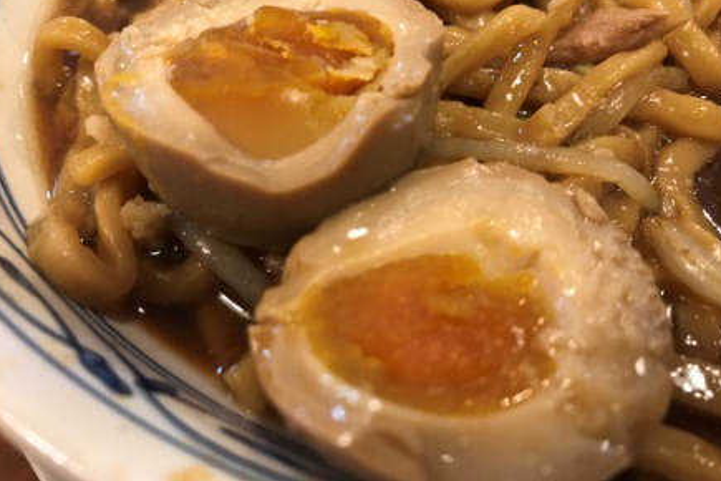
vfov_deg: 43.5
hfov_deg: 61.9
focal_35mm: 30
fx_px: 601
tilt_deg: -52.7
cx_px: 358
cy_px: 204
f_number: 1.8
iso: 40
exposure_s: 1/15
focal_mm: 3.99
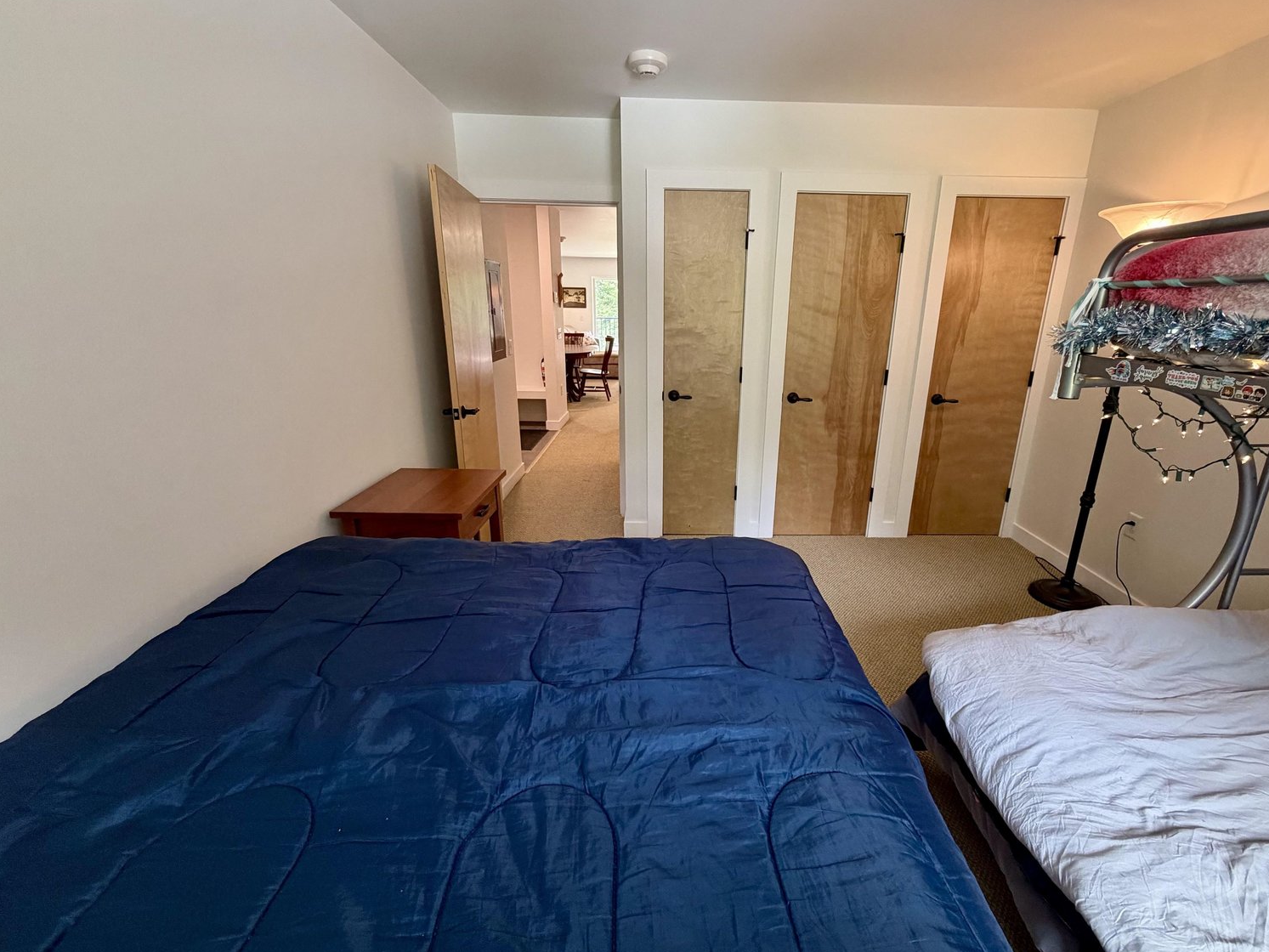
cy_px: 467
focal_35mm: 15
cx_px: 677
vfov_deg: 81.7
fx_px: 550
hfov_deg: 98.0
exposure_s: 1/60
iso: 250
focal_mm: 2.22
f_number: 2.2
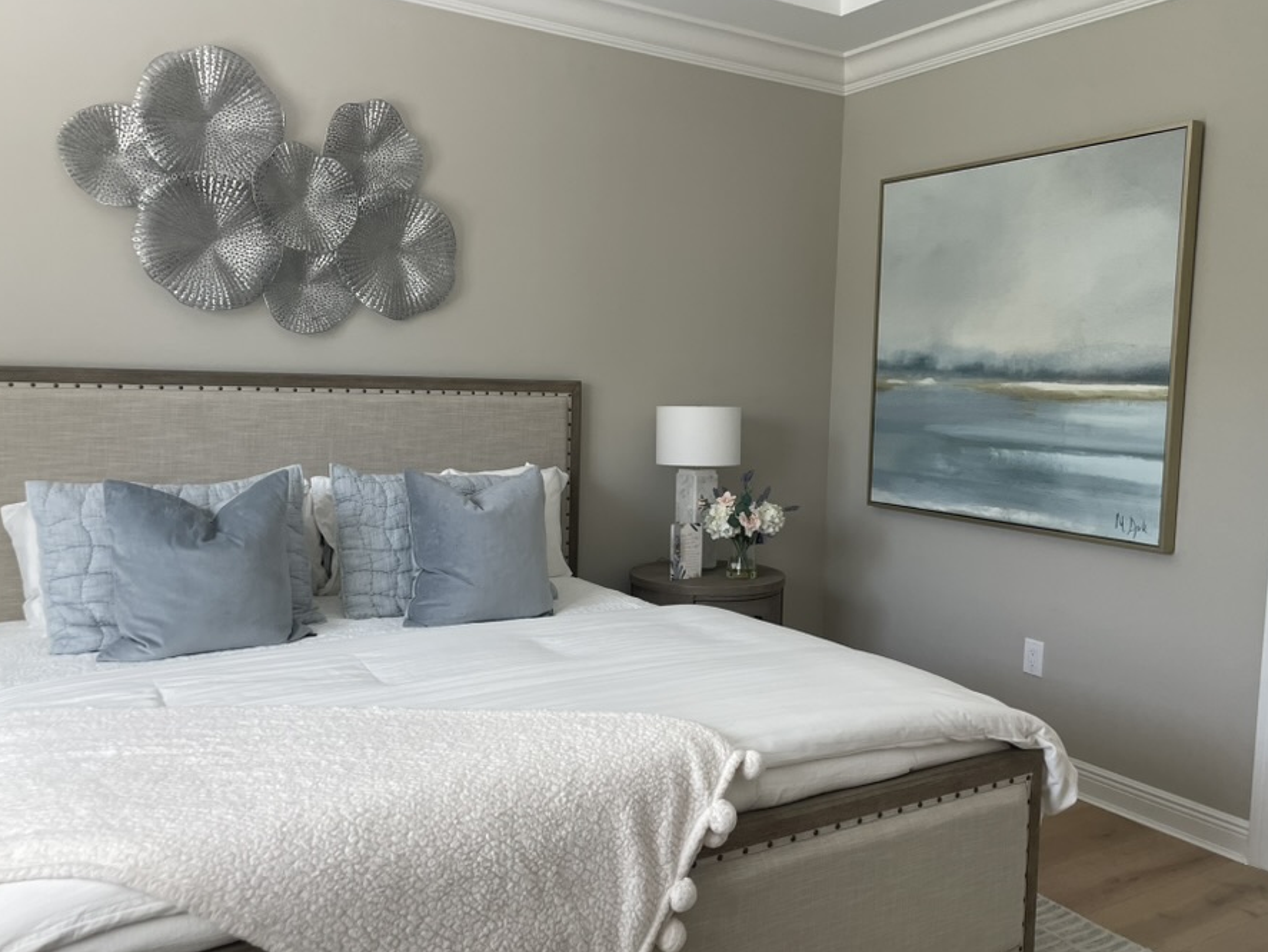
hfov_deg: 59.9
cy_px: 499
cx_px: 645
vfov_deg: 46.8
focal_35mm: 30
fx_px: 1099
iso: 80
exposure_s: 1/121
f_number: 1.6
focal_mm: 4.2
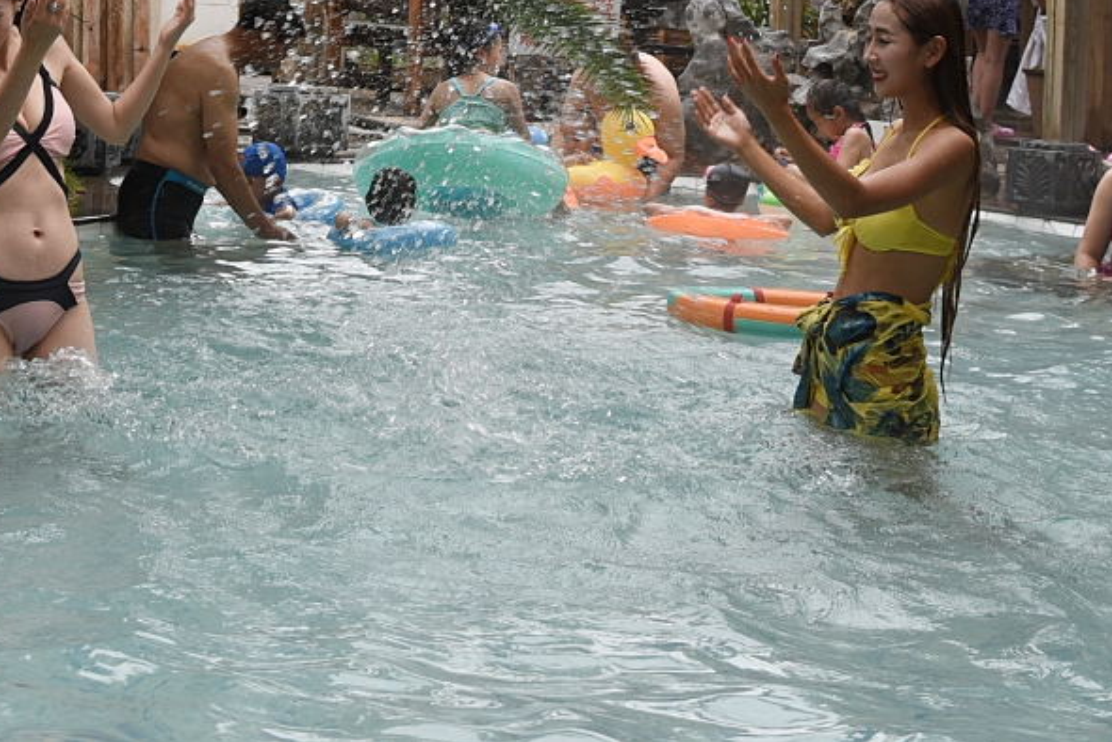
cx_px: 366
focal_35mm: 79
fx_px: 2441
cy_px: -200
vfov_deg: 16.4
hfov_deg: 25.5
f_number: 5
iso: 110
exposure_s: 1/200
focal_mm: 31
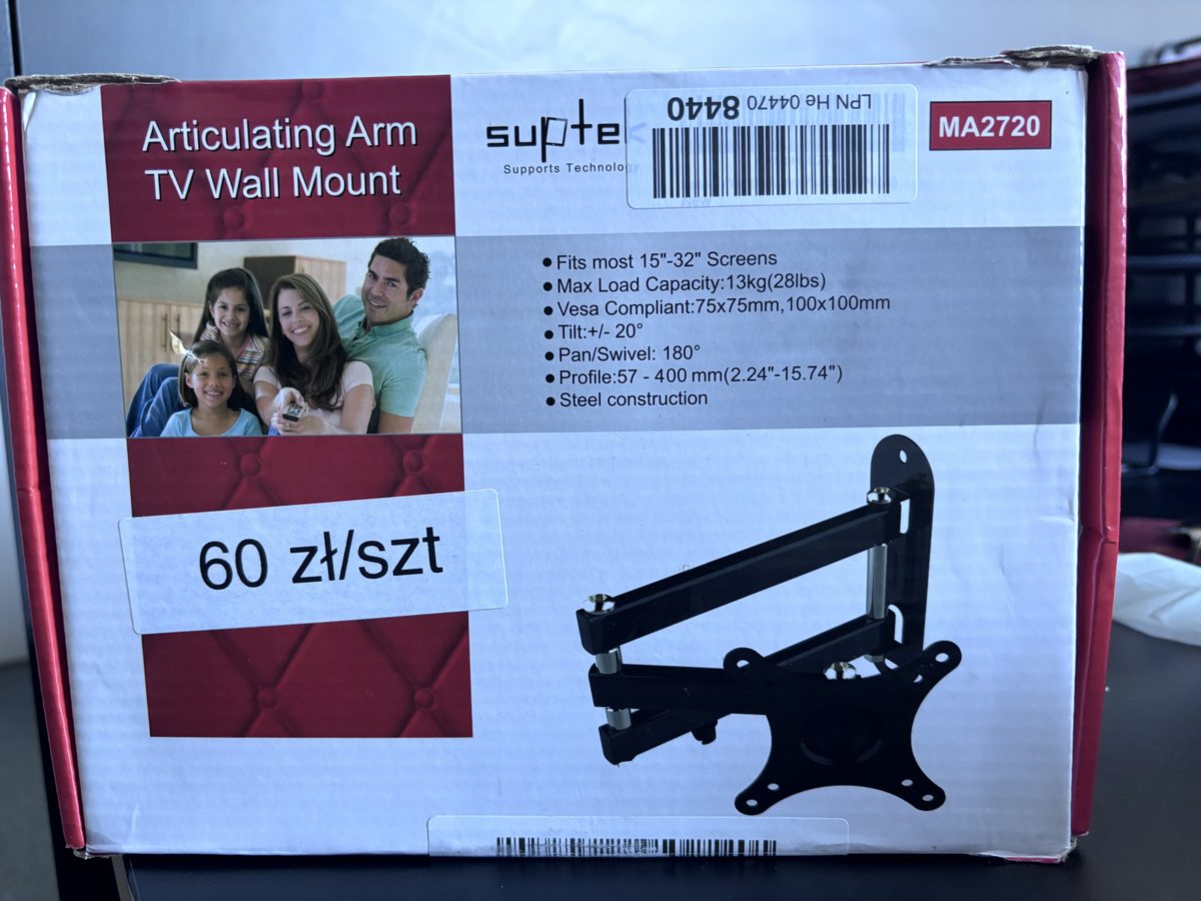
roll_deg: +1.3
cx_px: 600
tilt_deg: -7.8
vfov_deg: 53.1
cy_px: 450
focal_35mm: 26
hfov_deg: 67.3
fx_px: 902
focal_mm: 5.96
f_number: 1.6
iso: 320
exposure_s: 1/60
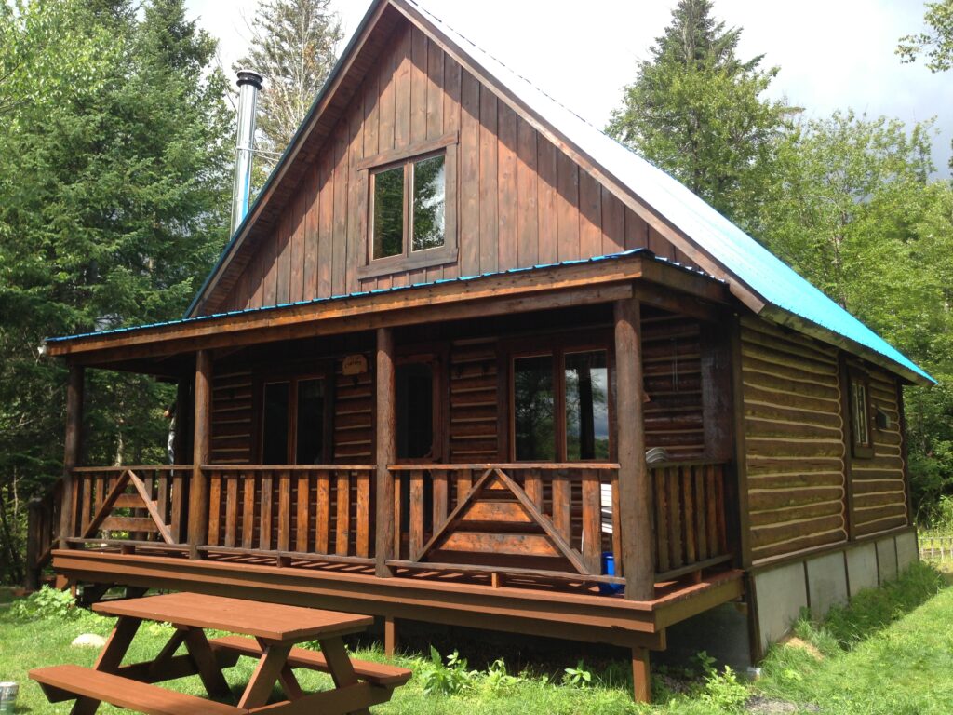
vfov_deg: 42.9
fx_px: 909
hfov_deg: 55.4
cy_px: 358
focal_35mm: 33
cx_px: 476
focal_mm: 4.13
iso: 50
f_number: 2.4
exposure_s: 1/484
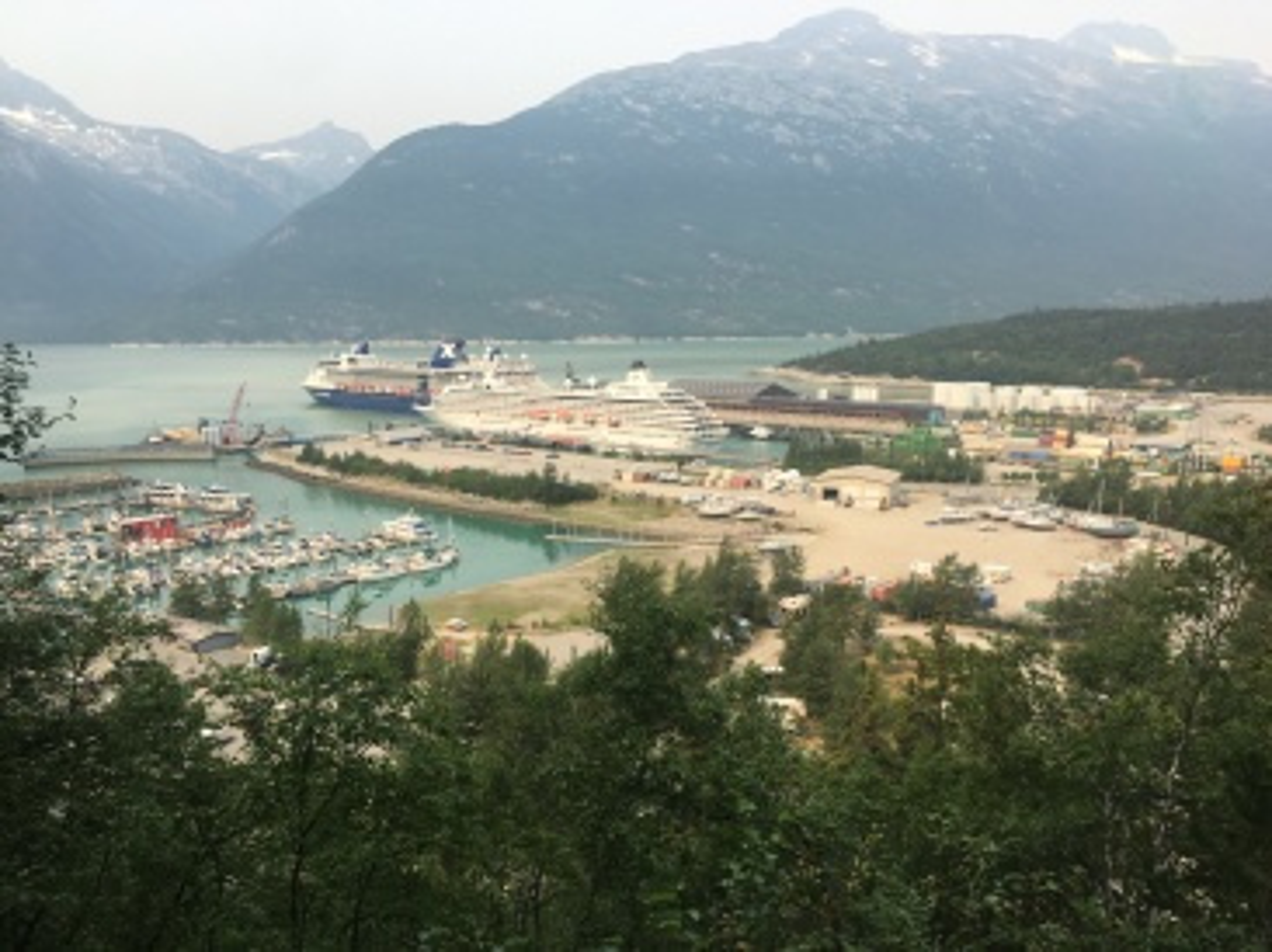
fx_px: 1065
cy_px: 476
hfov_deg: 61.7
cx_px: 636
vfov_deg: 48.2
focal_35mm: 29
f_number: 2.2
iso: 25
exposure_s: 1/1099
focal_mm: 4.15
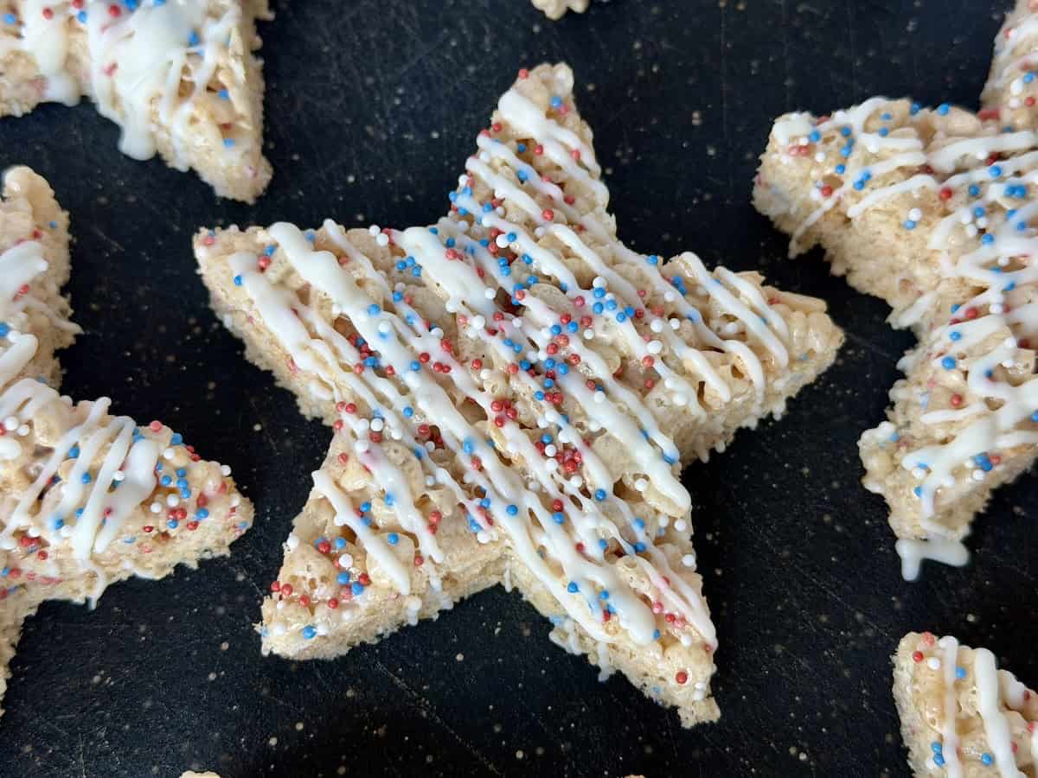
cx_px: 519
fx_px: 1439
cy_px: 389
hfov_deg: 39.7
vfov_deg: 30.3
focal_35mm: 48
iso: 64
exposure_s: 1/121
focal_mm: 6.8
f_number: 1.8
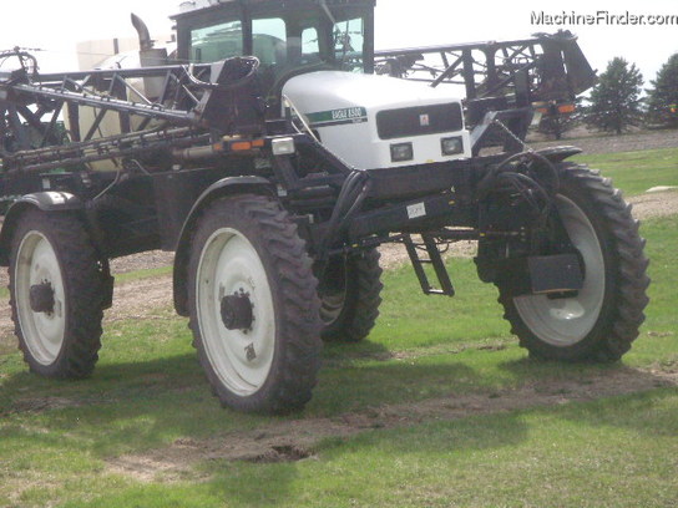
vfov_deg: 16.1
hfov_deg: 21.3
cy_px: 254
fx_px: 1802
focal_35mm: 92
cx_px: 339
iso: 400
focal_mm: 15.4
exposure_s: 1/1429
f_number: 6.7
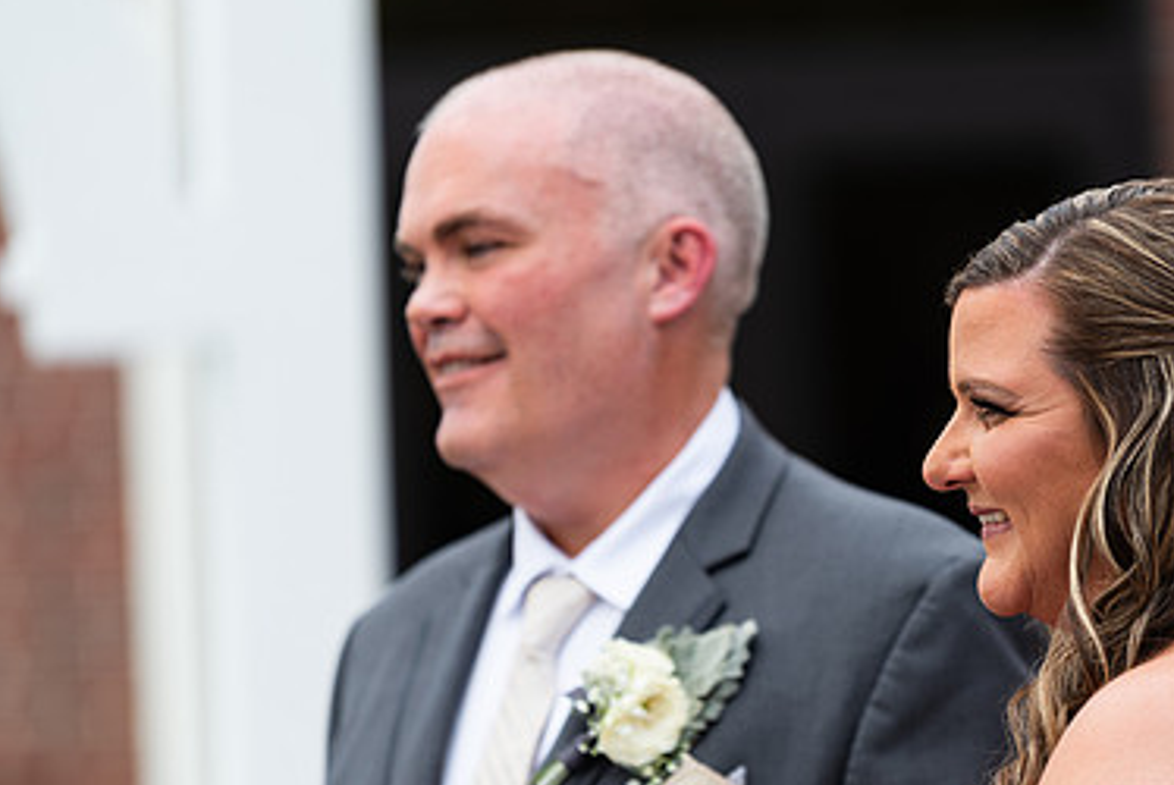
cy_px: 513
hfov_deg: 6.6
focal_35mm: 310
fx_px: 10117
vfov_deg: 4.4
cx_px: 778
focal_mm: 200
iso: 64
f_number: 2.8
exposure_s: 1/640
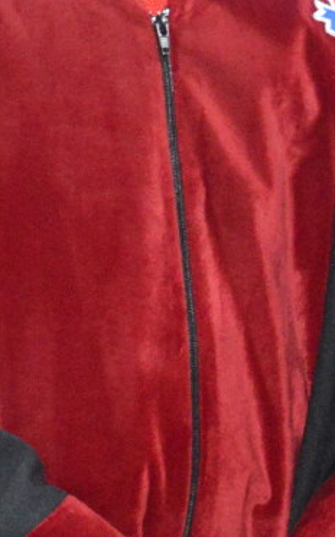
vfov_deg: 8.0
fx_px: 3848
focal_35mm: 263
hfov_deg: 4.9
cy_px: 53
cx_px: 527
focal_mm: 40
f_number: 5.3
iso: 3200
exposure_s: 1/60
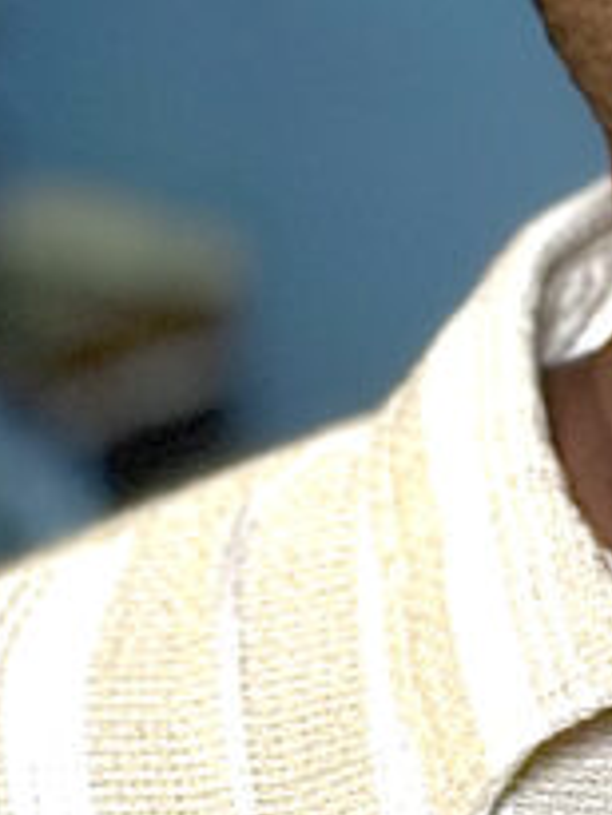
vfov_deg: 7.6
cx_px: 930
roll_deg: -0.5
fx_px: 6123
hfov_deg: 5.7
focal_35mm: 260
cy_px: -36
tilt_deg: -1.1
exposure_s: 1/33
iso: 250
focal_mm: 5.96
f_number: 1.6
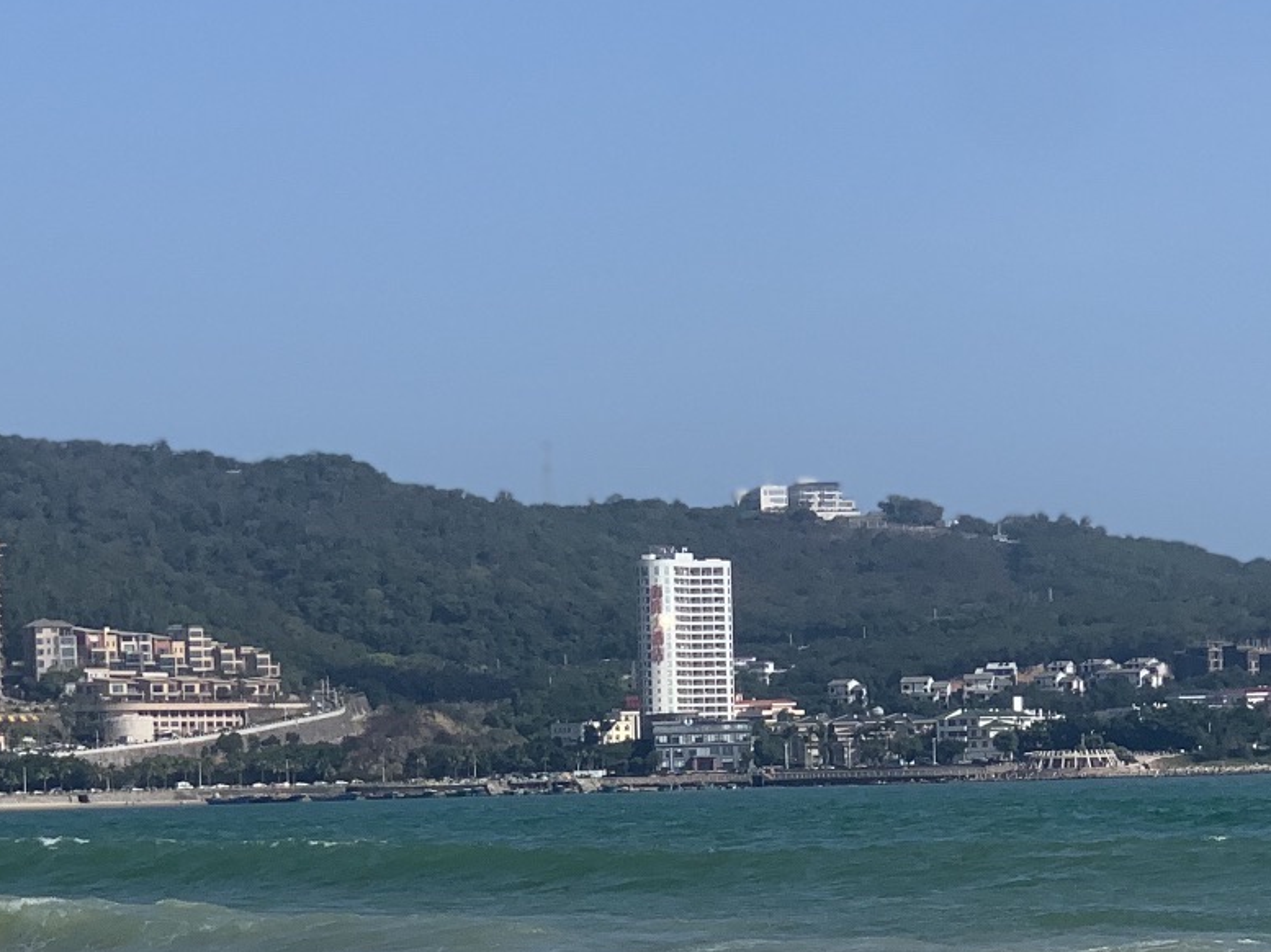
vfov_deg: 10.9
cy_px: 978
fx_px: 4955
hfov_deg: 14.6
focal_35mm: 135
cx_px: 571
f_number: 2.4
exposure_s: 1/2083
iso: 16
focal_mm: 6
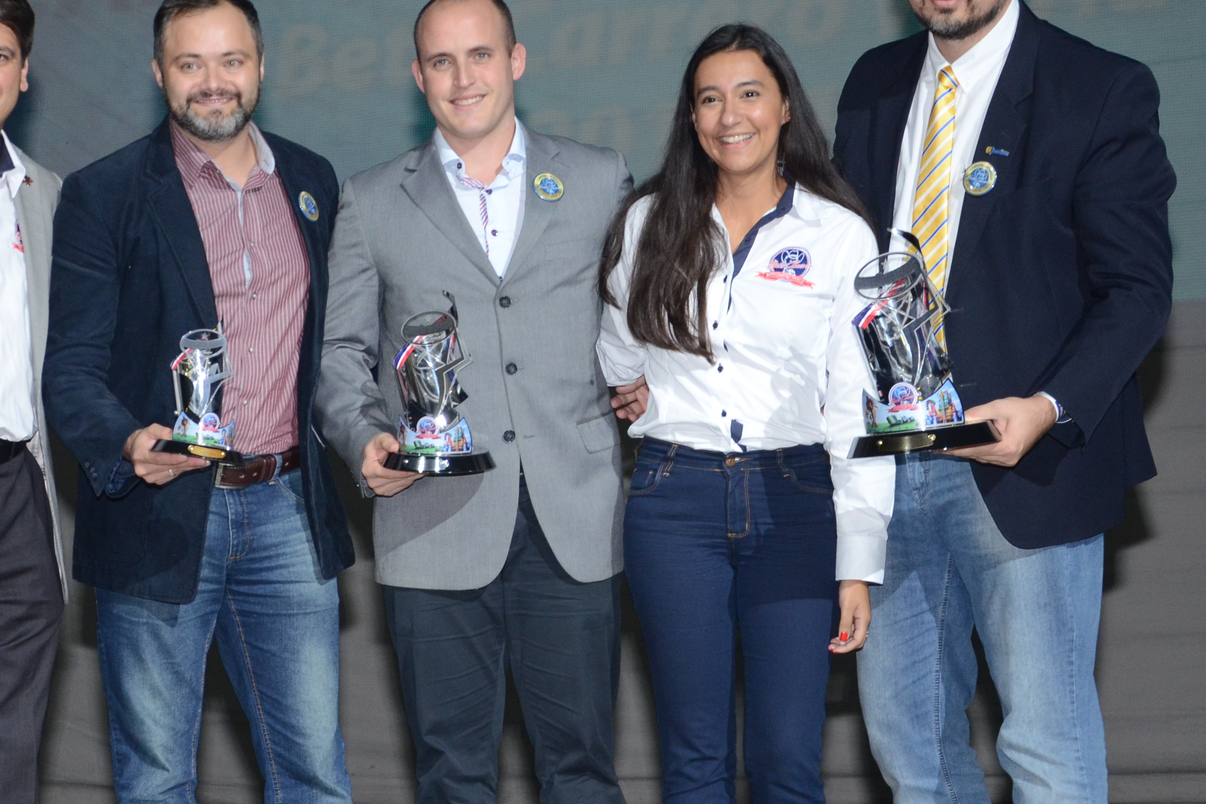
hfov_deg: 21.3
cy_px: 454
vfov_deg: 14.4
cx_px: 313
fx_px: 3182
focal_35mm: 95
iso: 800
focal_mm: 34
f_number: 5.6
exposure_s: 1/60
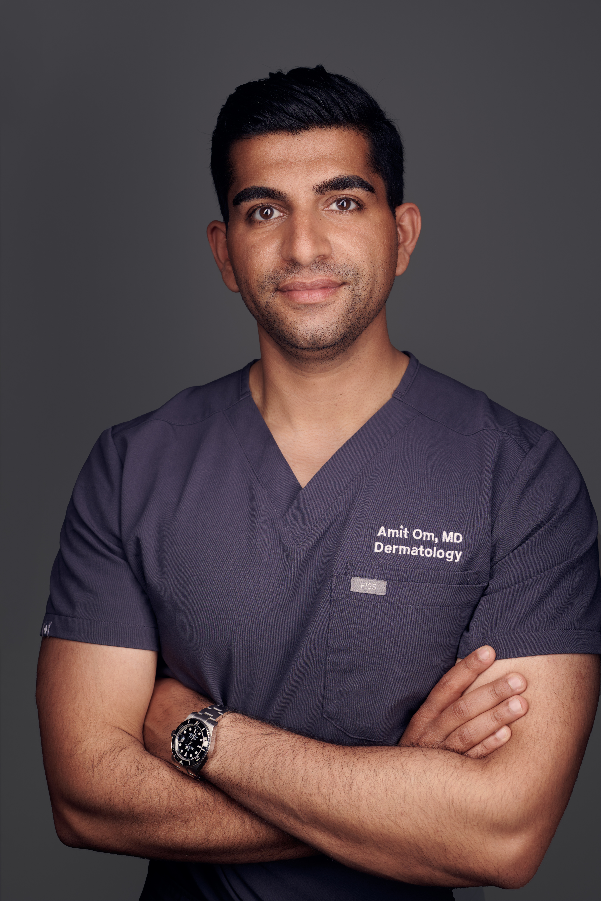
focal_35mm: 50
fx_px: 1252
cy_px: 450
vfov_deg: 39.6
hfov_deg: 27.0
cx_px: 300
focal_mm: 50
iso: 64
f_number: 7.1
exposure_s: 1/200
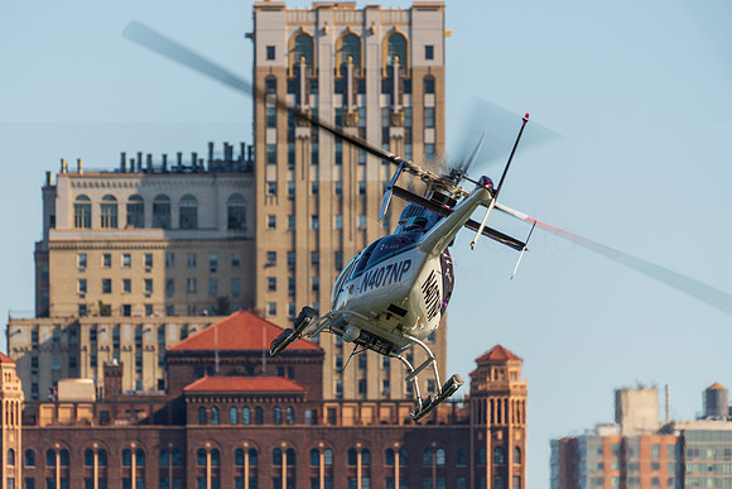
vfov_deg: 2.2
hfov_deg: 3.4
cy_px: 266
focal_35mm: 613
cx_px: 341
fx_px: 12468
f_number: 8
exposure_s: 1/160
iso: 100
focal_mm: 560
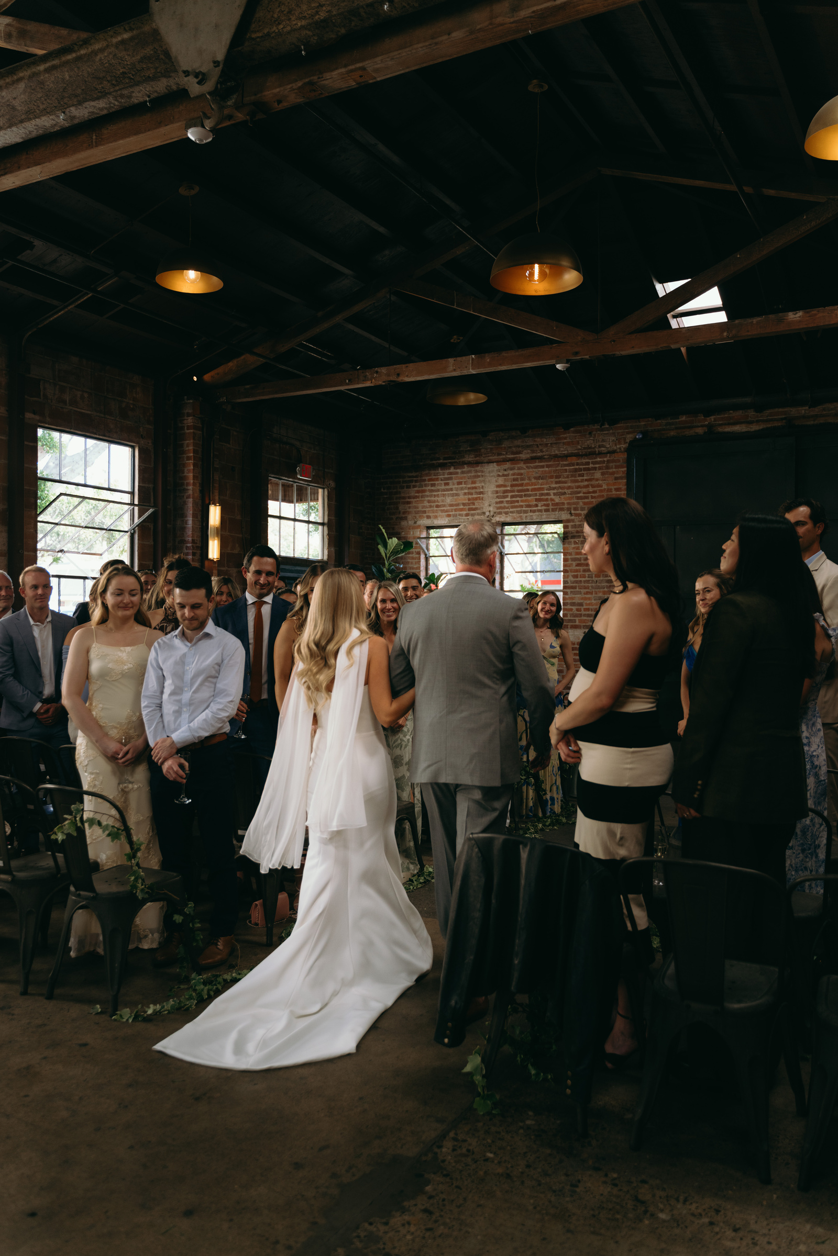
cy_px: 628
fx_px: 1013
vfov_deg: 63.7
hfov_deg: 45.0
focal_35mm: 29
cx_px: 419
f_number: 2.8
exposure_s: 1/320
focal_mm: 29
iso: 640
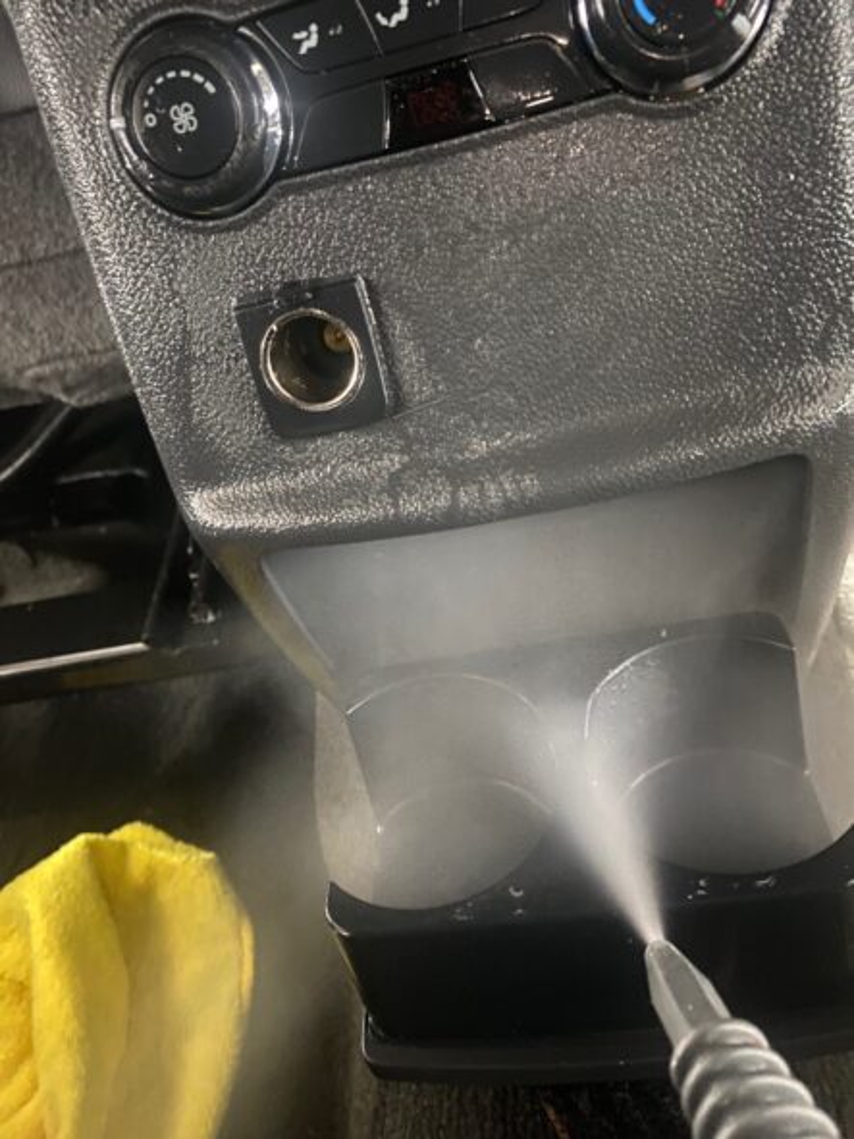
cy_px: 570
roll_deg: +17.5
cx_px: 427
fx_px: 856
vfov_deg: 67.3
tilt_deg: -41.7
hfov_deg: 53.0
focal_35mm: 26
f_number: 1.8
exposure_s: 1/10
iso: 500
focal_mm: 4.25
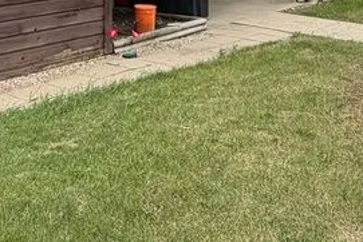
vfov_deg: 21.2
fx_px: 555
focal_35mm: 55
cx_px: 230
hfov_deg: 36.0
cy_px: -110
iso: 40
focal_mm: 2.22
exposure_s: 1/502
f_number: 2.2
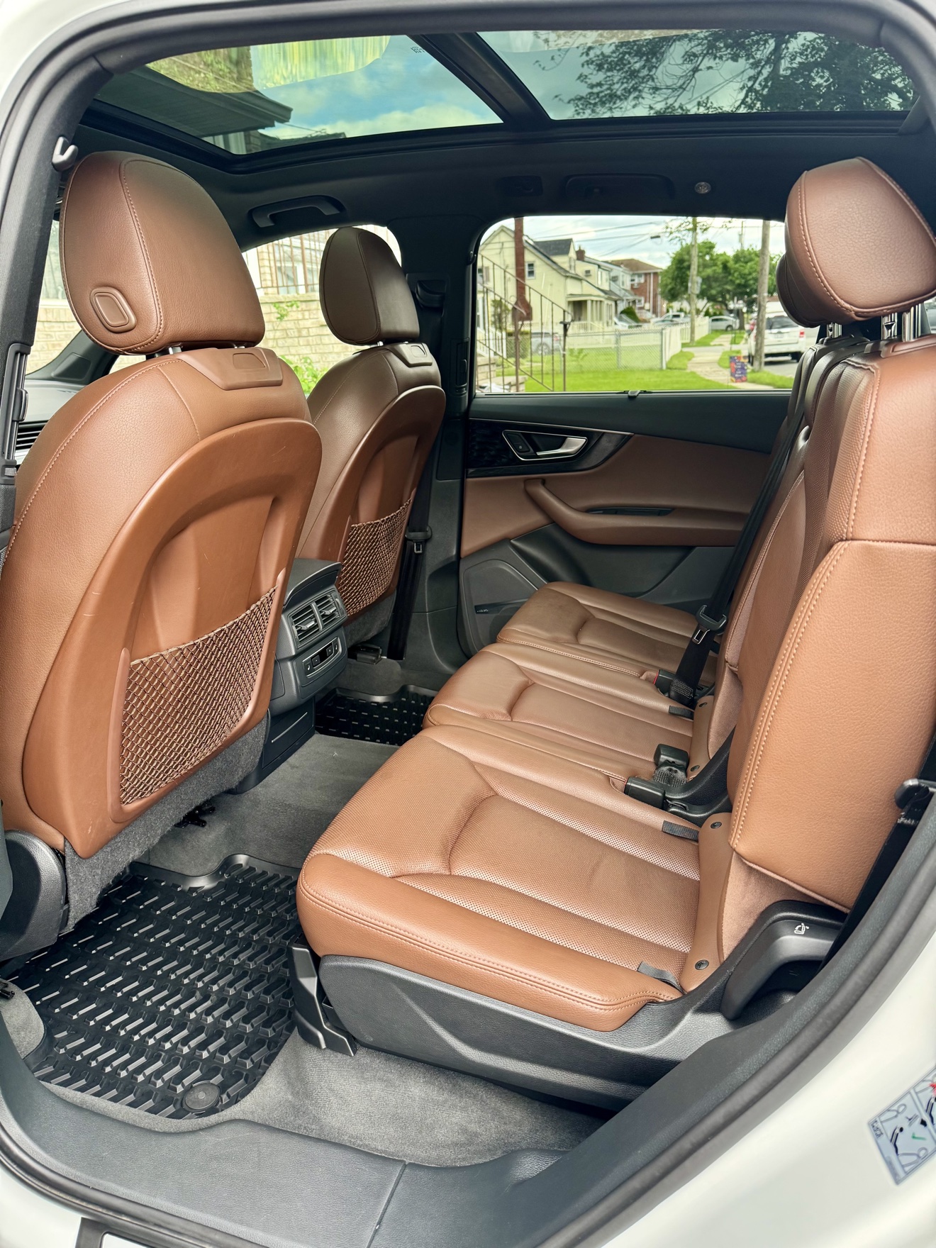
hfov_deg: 56.8
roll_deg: +4.2
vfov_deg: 71.6
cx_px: 468
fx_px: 865
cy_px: 624
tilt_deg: -17.5
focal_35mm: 24
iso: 200
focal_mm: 6.76
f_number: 1.78
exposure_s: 1/121
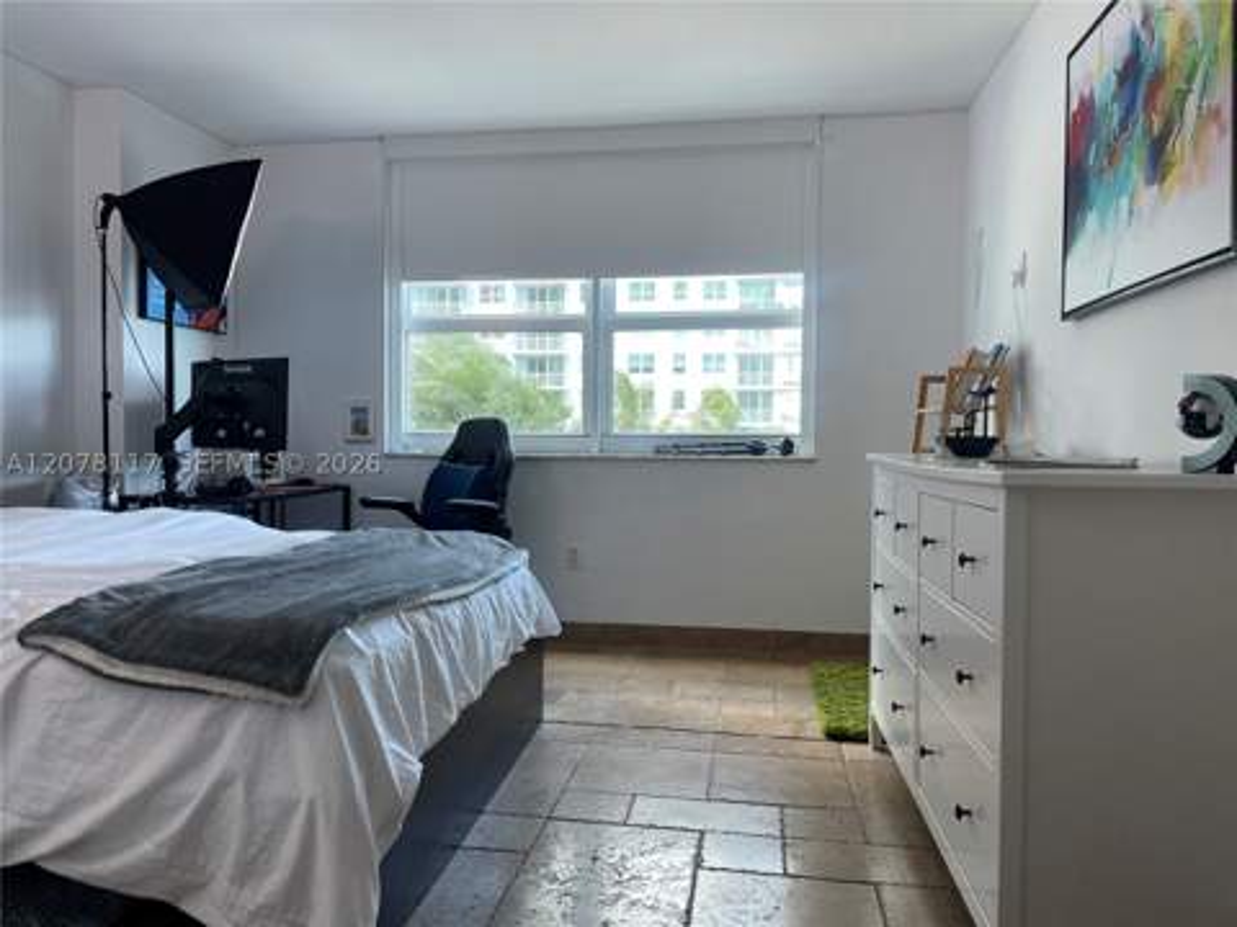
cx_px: 618
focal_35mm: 26
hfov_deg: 67.3
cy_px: 464
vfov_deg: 53.1
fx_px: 929
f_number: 1.6
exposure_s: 1/120
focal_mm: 5.1
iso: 100
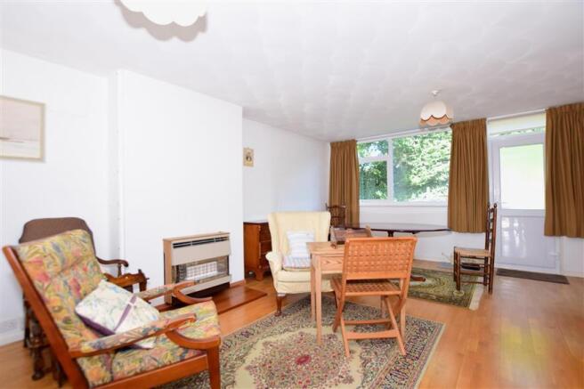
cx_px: 292
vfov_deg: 77.3
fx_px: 243
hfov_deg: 100.4
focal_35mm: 15
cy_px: 194
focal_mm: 10
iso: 200
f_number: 5
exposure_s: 1/40
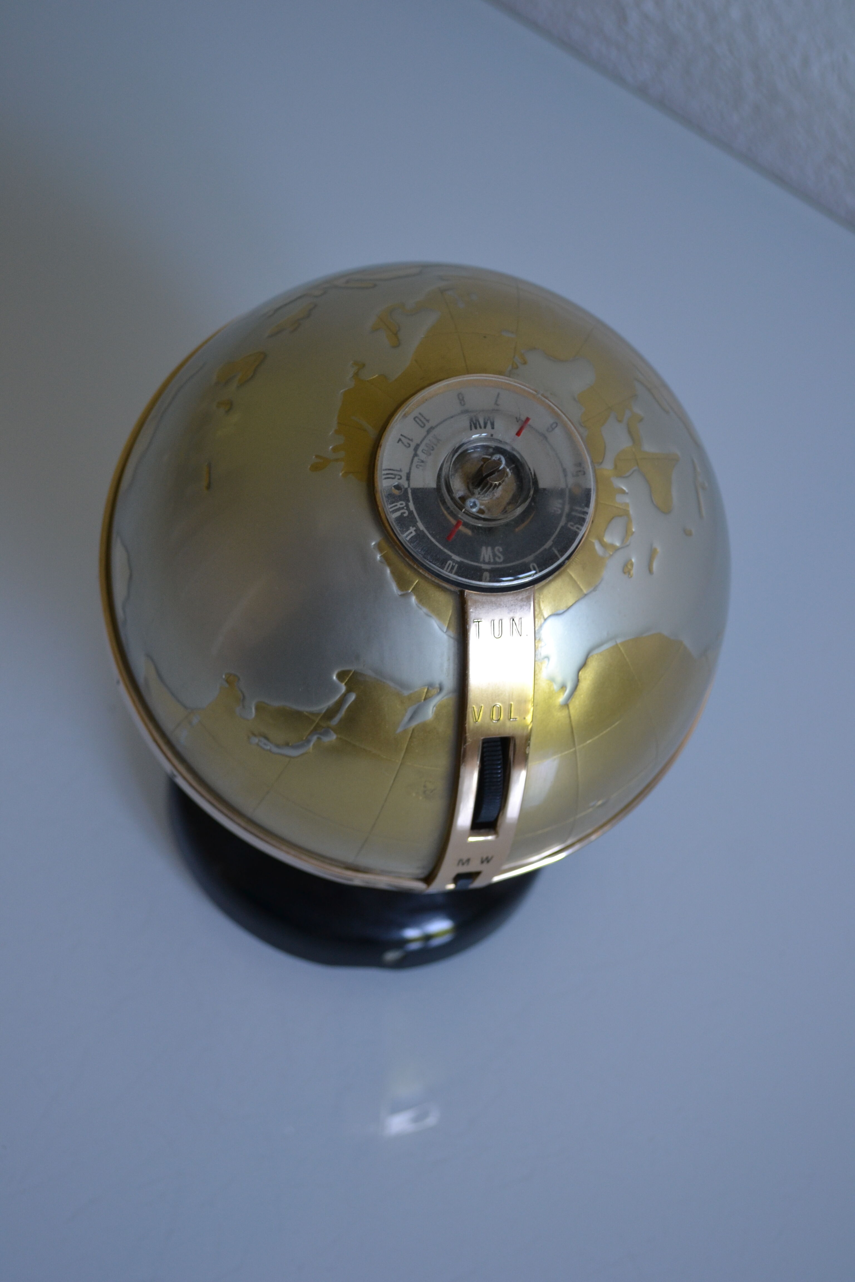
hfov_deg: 26.5
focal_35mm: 51
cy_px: 641
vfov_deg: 38.9
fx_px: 1817
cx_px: 428
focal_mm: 34
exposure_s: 1/50
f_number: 5
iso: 400
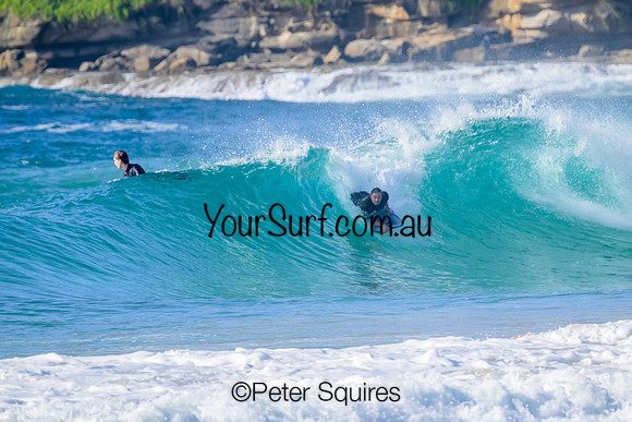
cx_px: 316
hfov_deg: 2.6
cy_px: 211
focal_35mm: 800
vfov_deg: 1.7
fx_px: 14047
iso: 1100
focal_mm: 800
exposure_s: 1/2000
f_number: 11
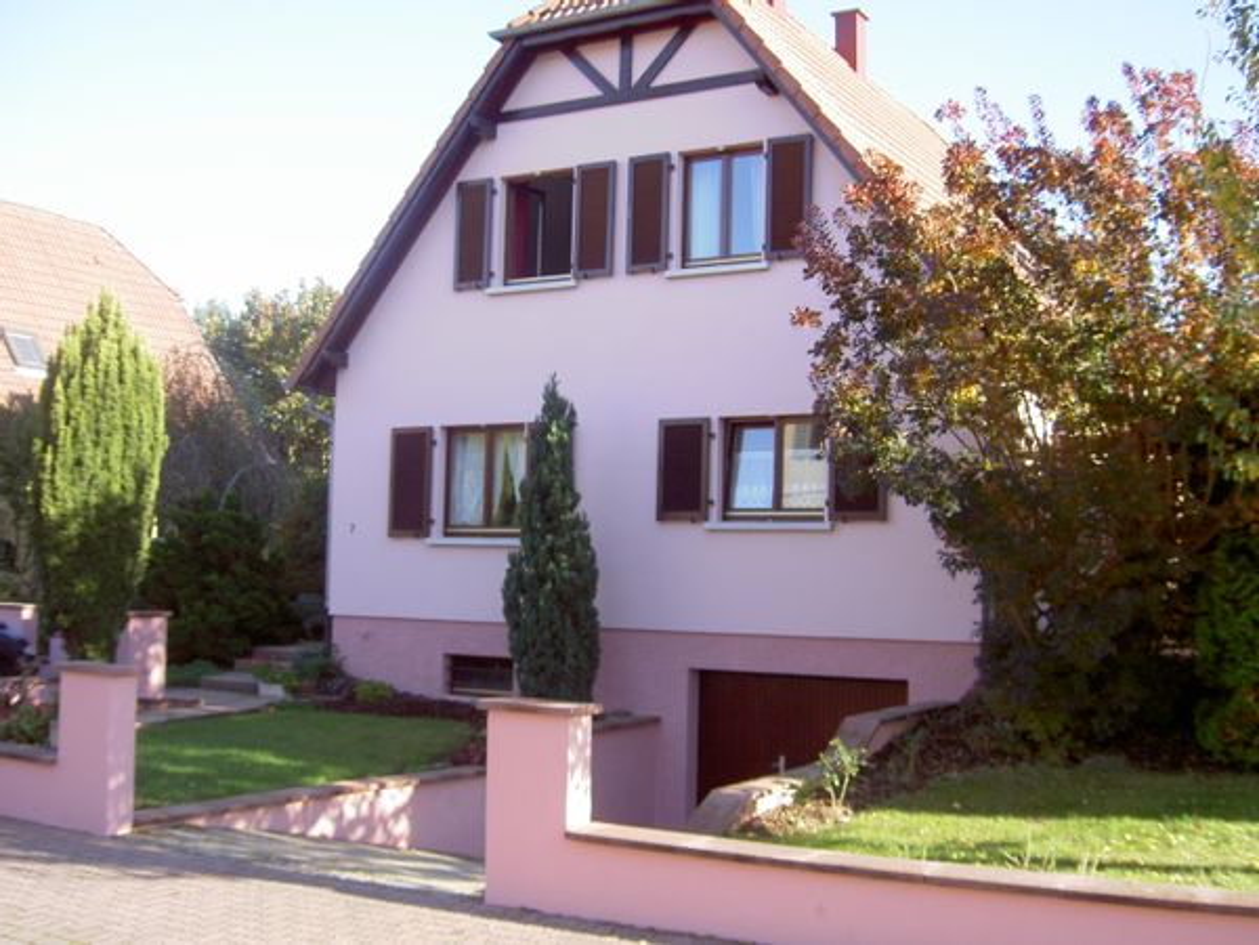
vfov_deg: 36.8
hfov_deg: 47.9
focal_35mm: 39
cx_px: 630
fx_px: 1418
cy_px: 472
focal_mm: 8
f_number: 2.8
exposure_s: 1/250
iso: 100
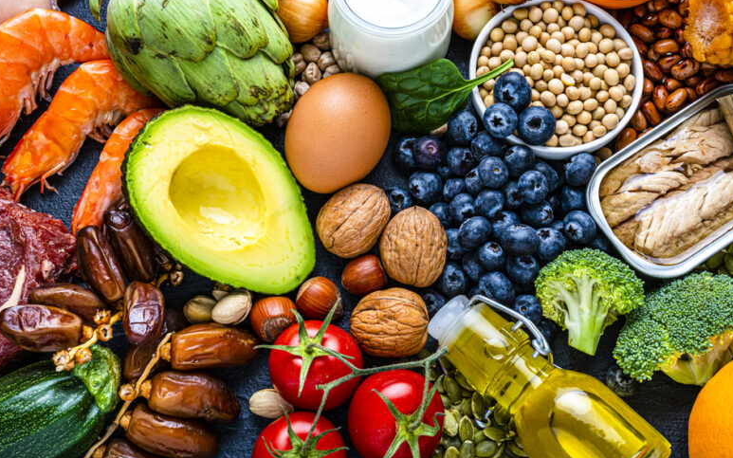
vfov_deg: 23.8
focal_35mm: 54
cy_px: 146
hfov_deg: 37.5
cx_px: 335
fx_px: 1079
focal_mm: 40
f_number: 11
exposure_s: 1/100
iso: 100
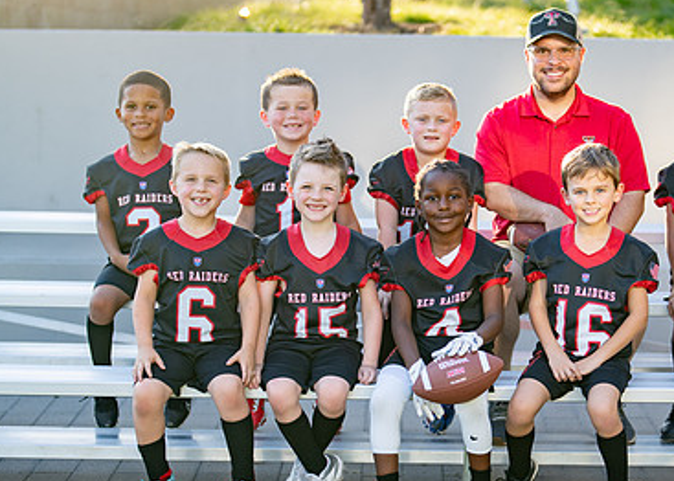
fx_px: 1933
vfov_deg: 14.2
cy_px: 325
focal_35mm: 101
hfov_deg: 19.6
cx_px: 537
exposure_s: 1/1000
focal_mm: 50
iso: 100
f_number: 1.2
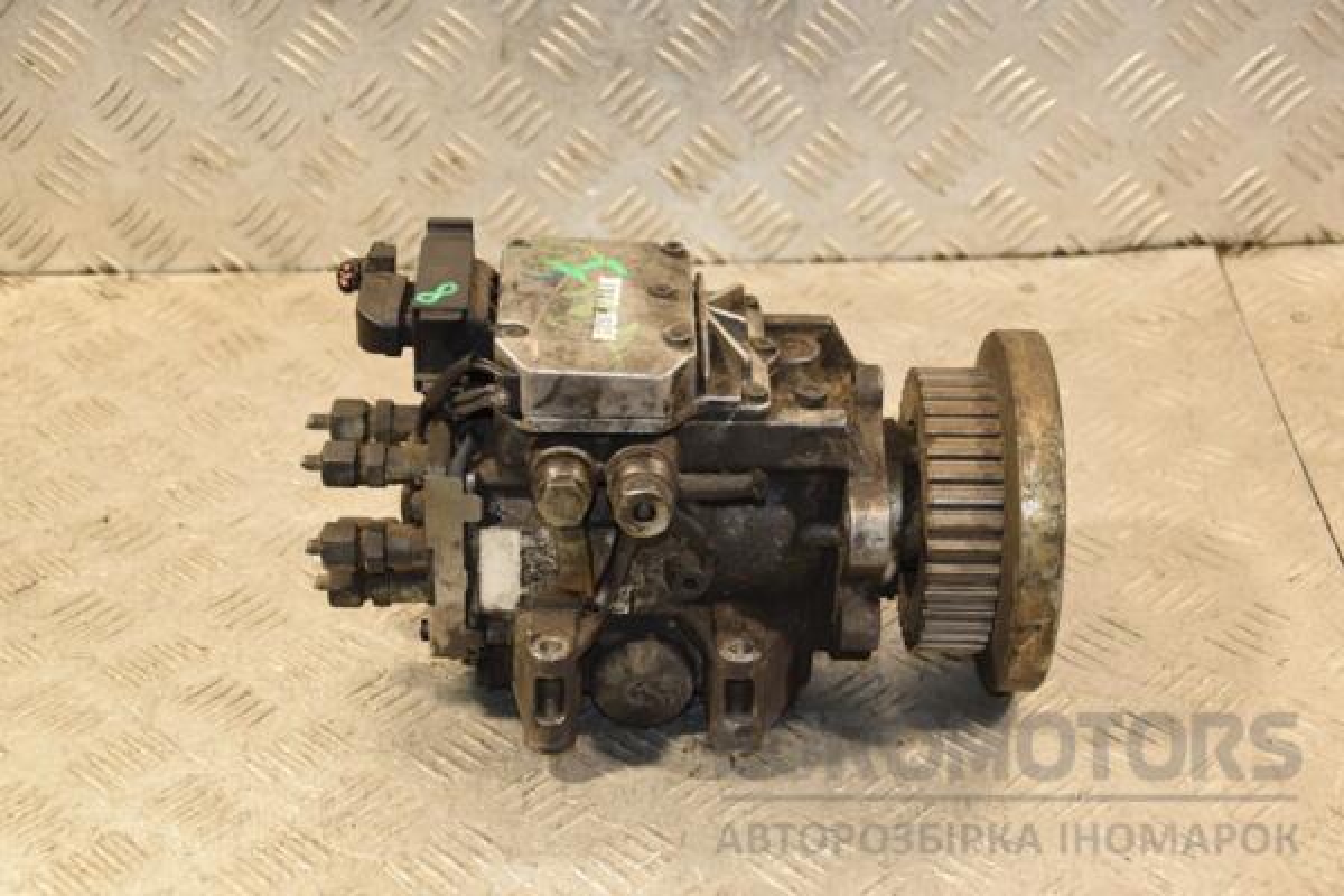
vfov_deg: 20.2
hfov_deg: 29.9
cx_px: 672
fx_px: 2520
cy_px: 448
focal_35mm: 68
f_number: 4.8
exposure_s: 1/125
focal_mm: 45
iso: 800
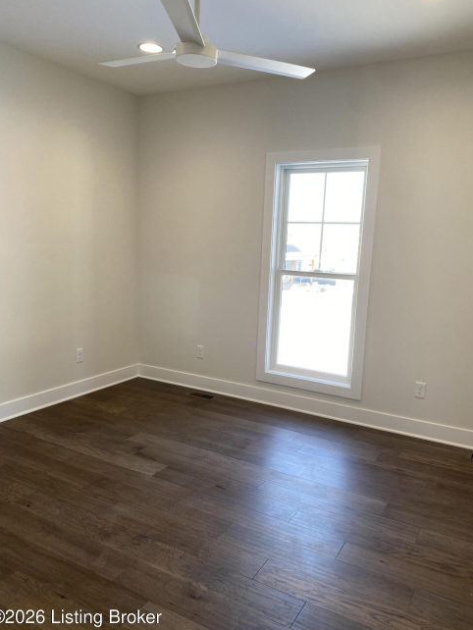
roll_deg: -2.9
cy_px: 319
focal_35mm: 27
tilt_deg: -10.6
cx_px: 235
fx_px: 492
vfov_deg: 65.3
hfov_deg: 51.4
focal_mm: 4.25
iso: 64
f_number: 1.8
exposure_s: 1/120
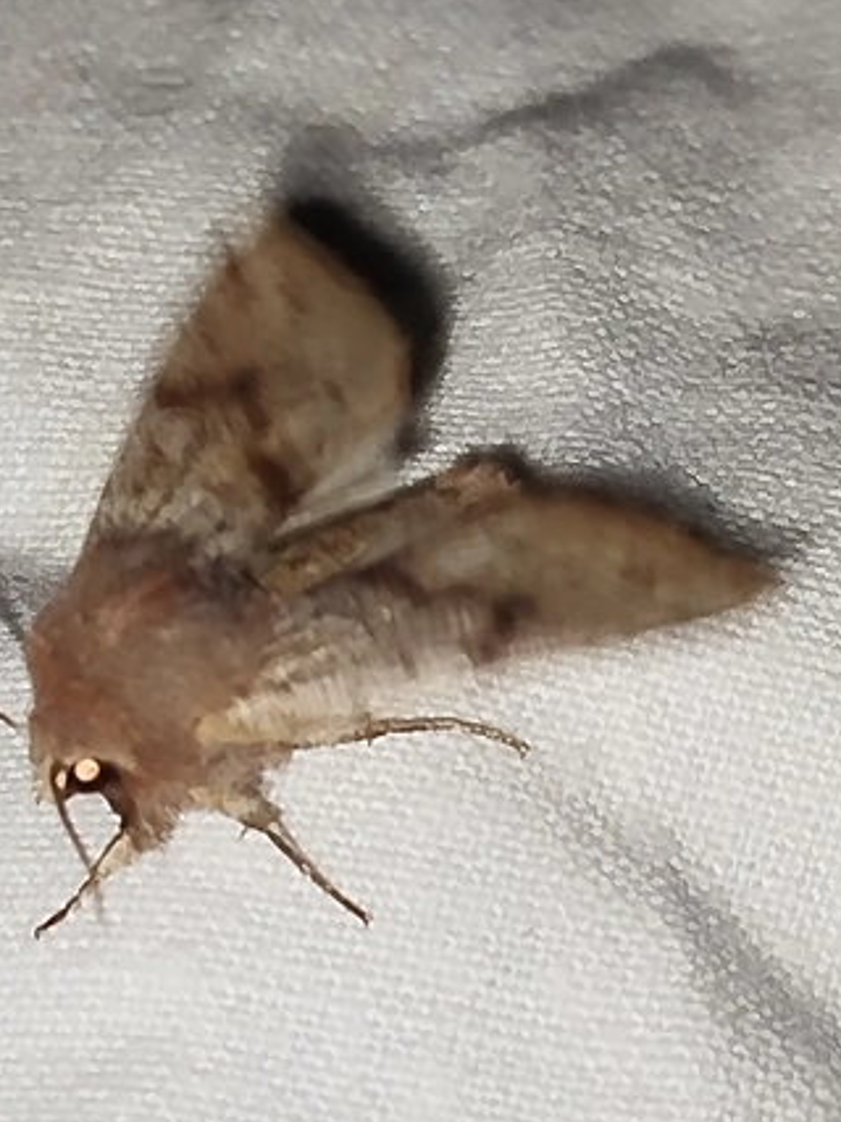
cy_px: 591
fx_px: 4667
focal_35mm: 144
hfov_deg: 10.3
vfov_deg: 13.7
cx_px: 268
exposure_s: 1/50
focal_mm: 5.31
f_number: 1.7
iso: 125
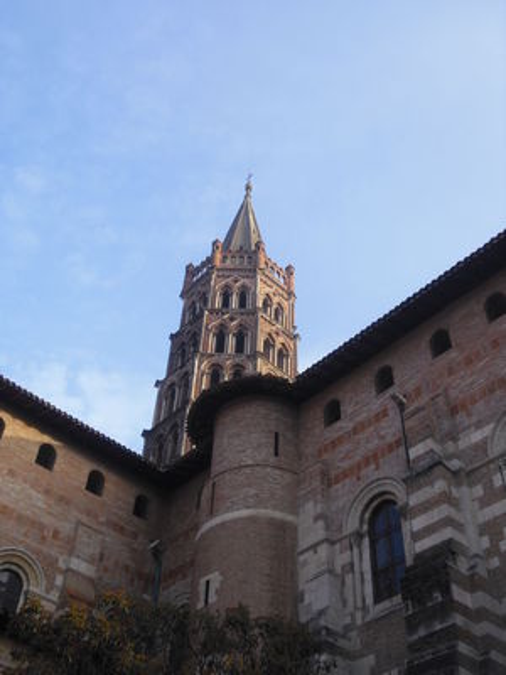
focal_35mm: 39
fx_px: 760
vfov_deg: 47.9
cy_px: 338
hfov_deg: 36.8
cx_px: 253
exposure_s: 1/400
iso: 64
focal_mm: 6.51
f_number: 3.1
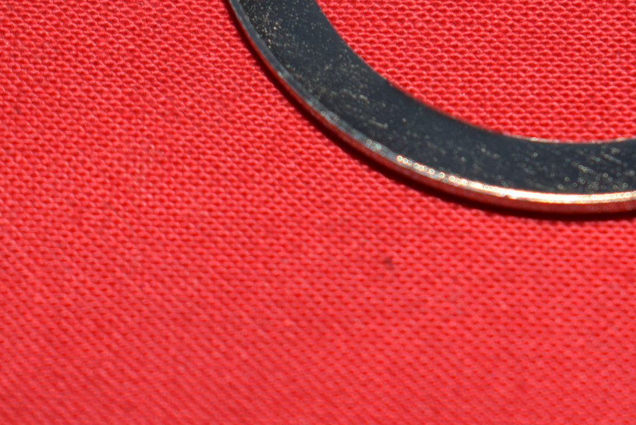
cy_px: -134
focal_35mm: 233
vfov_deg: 5.9
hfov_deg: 8.8
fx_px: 4126
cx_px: 540
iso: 400
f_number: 5.6
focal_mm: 55
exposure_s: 1/200
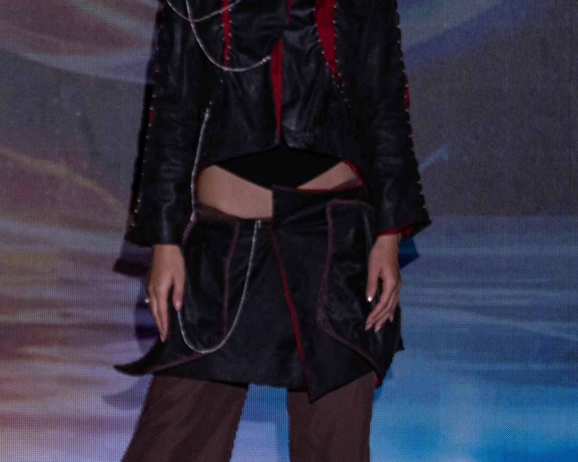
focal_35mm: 923
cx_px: -23
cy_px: 127
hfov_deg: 2.1
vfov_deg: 1.7
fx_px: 15785
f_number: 2.8
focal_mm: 191.3
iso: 200
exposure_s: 1/400
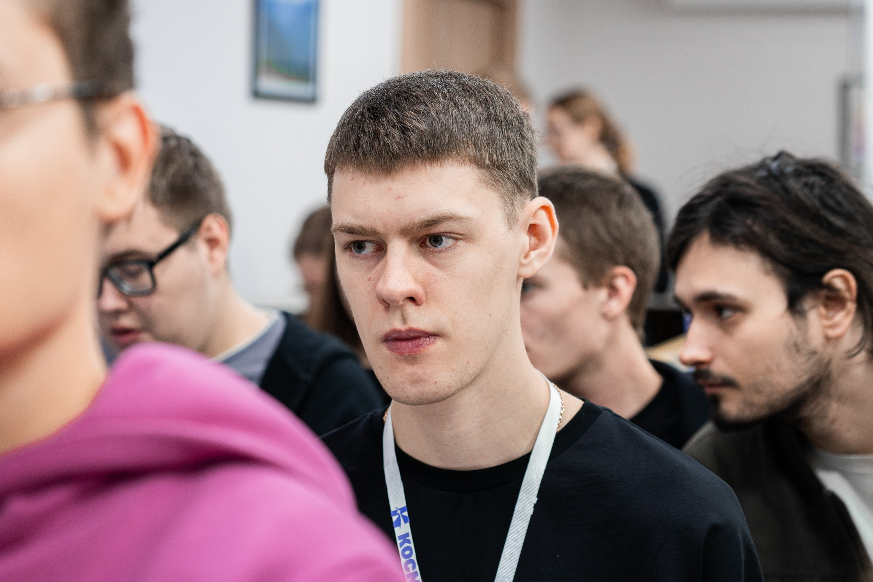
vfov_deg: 14.7
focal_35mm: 93
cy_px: 291
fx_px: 2260
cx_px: 436
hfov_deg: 21.9
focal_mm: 60.7
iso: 640
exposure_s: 1/125
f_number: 2.8
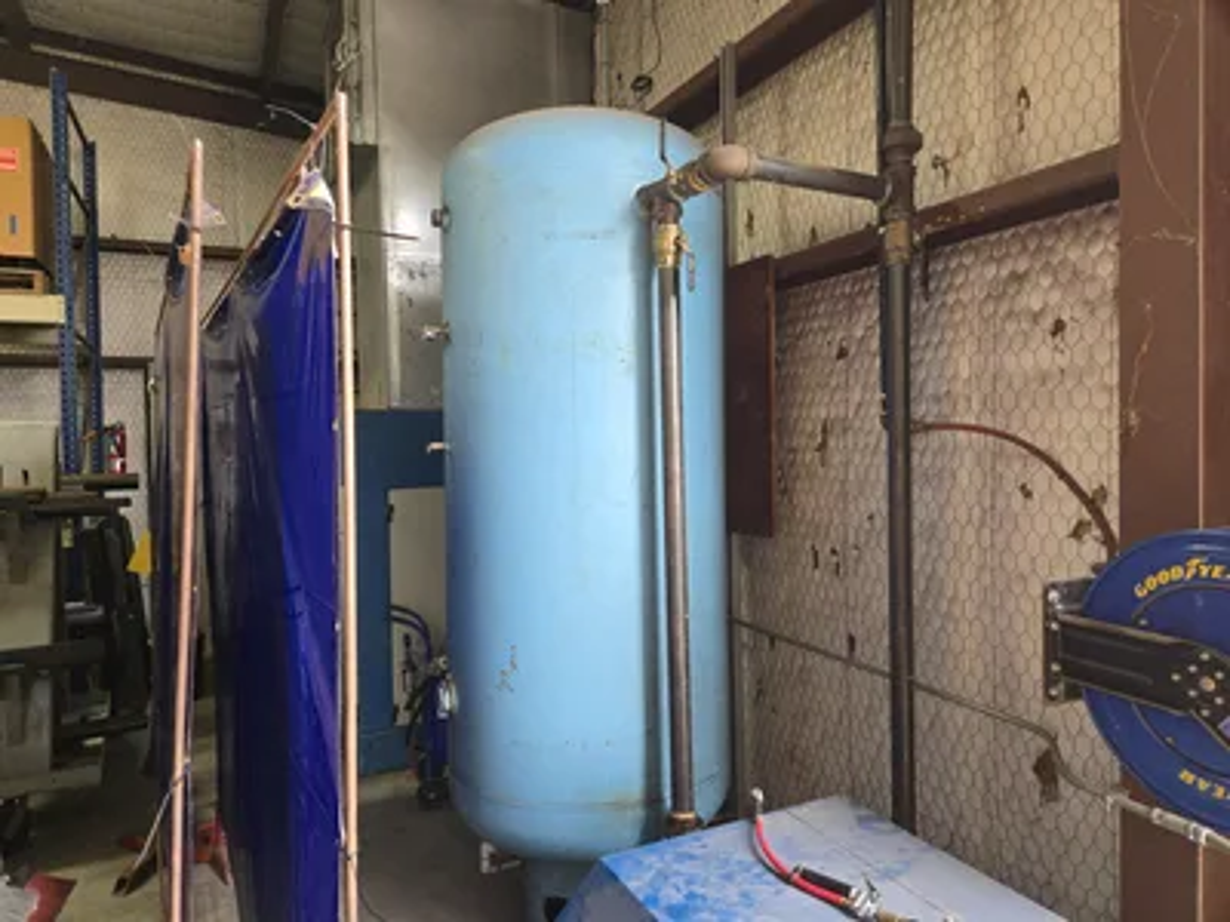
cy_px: 461
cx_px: 615
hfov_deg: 73.9
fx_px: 817
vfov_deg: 58.9
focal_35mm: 23
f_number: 1.8
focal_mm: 5.4
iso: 320
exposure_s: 1/120
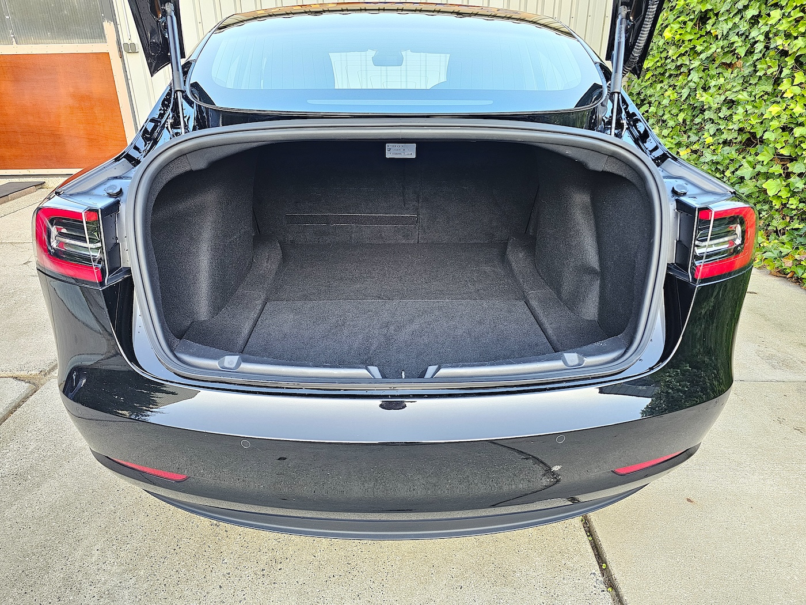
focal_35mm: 23
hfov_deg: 73.9
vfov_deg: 58.9
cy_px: 302
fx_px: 536
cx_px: 403
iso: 500
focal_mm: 6.3
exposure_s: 1/120
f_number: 1.7
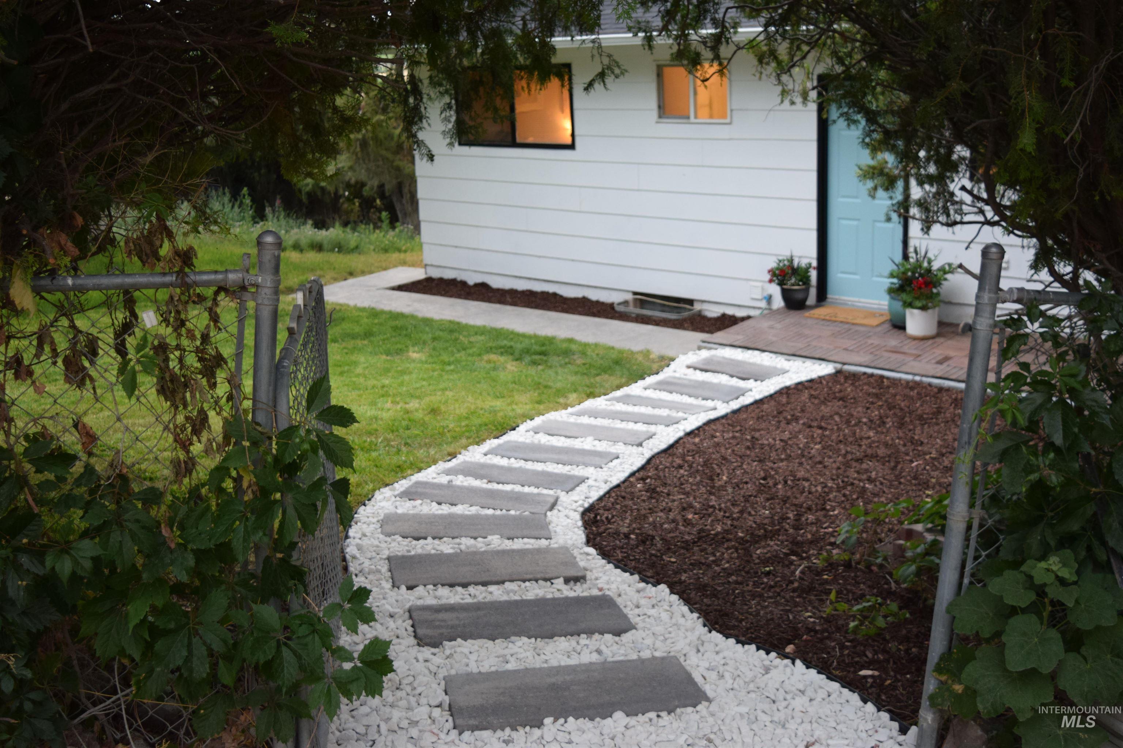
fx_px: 1216
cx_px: 562
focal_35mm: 39
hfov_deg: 49.6
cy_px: 374
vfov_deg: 34.2
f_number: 4
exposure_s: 1/60
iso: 900
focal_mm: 26
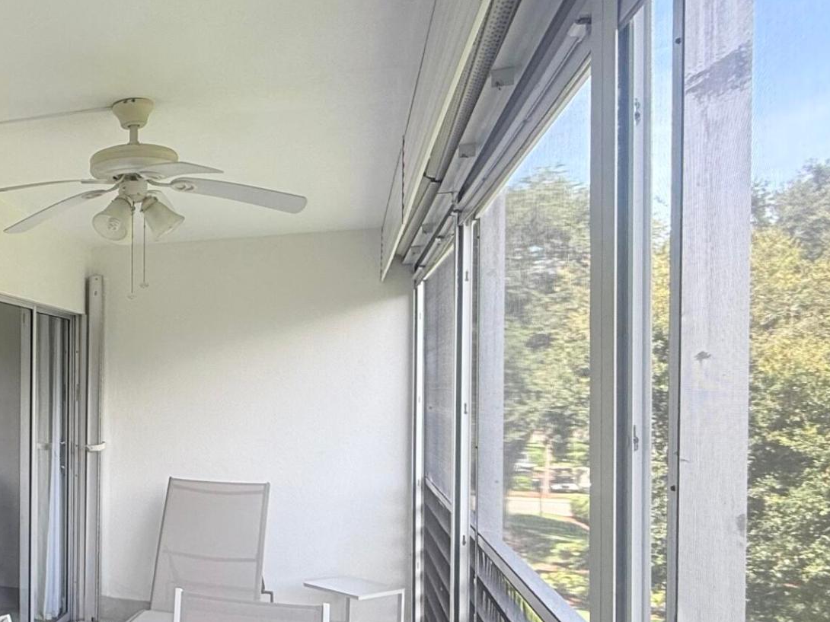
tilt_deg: -0.7
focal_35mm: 37
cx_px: -52
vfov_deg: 38.3
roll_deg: -0.3
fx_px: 887
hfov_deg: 41.5
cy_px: 407
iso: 50
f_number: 2.2
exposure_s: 1/134
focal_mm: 2.22
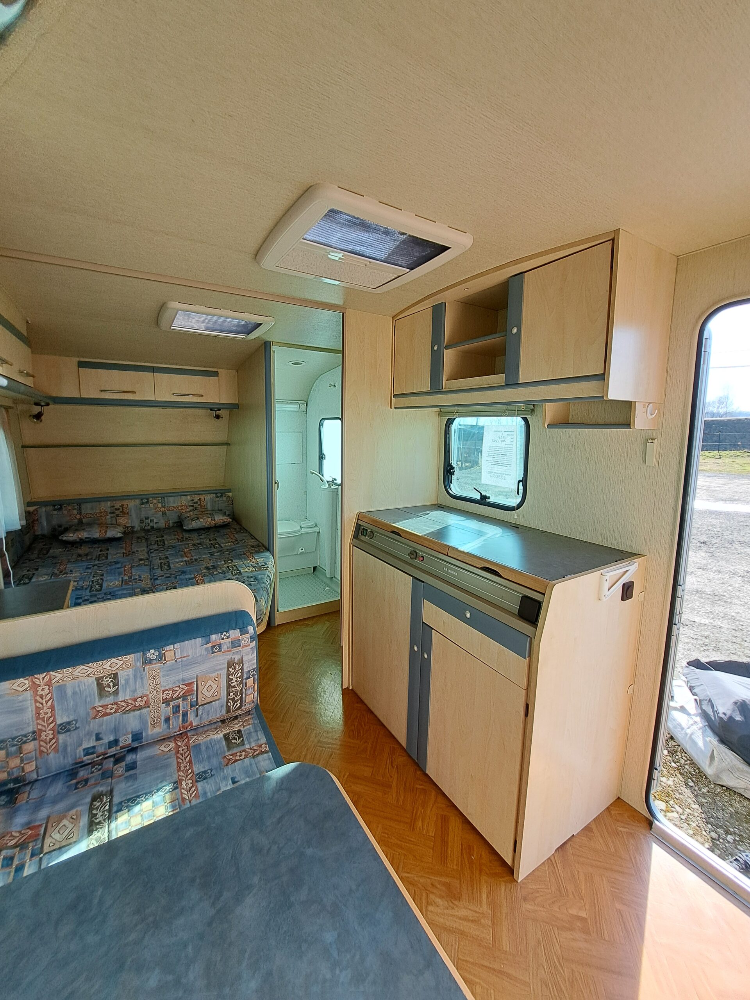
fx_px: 376
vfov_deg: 106.2
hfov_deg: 89.9
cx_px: 375
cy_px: 500
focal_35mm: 13
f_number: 2.2
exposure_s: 1/239
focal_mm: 1.74
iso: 50
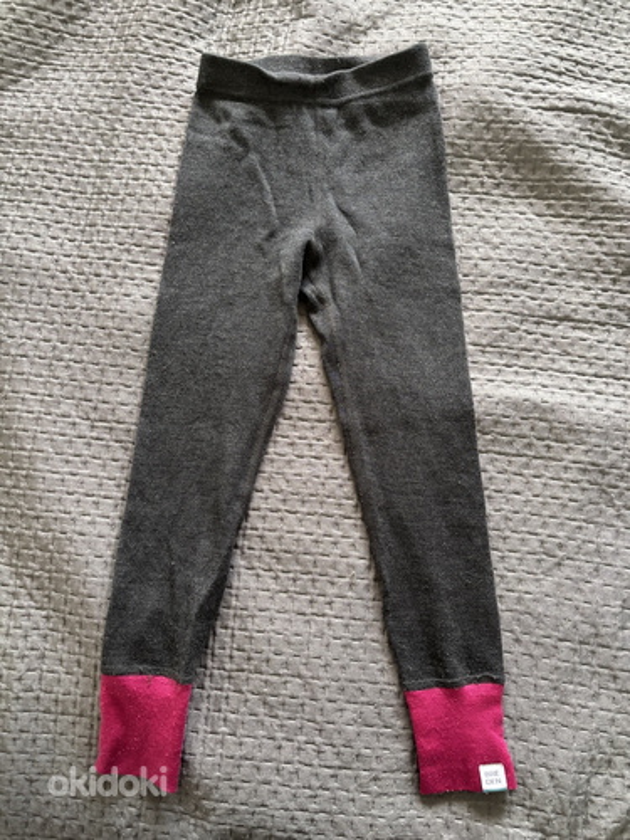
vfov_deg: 67.3
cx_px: 315
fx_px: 631
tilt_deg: -81.8
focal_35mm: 26
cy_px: 420
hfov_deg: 53.1
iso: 320
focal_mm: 5.96
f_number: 1.6
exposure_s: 1/60
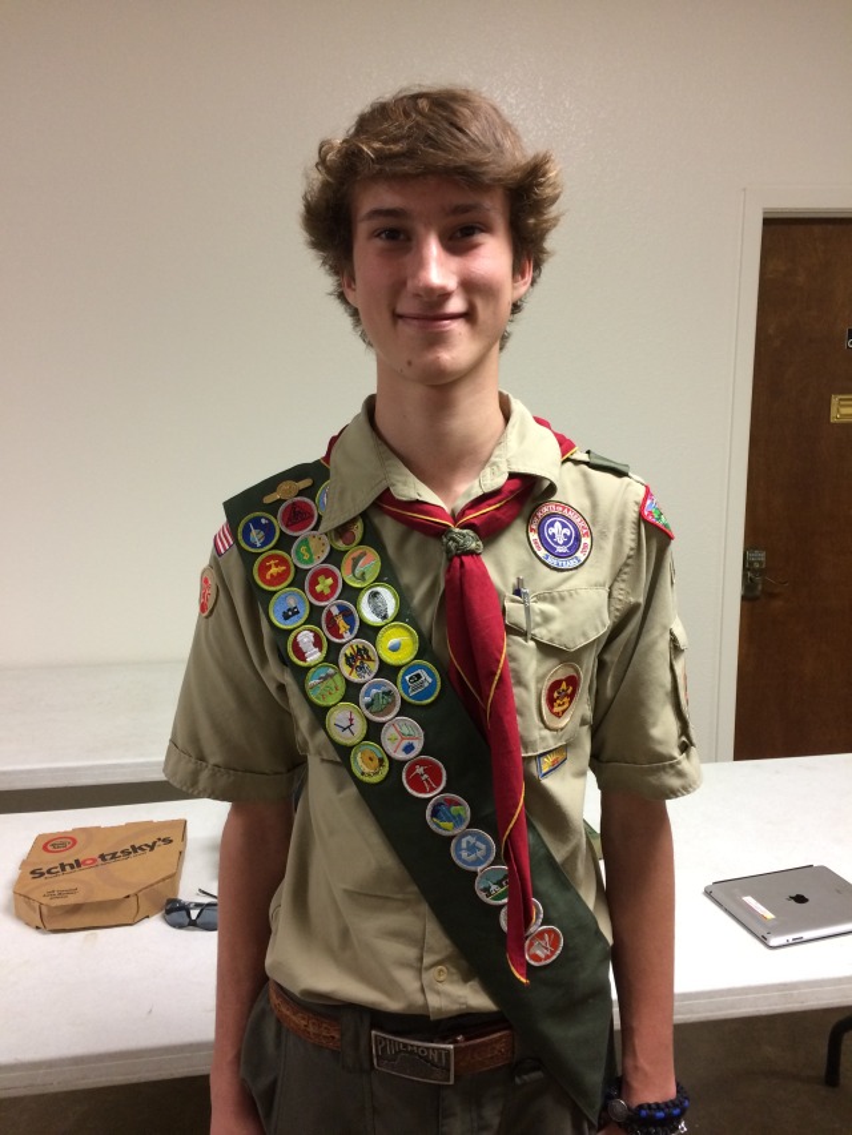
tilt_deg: -12.1
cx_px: 426
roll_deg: +1.7
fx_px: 951
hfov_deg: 48.2
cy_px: 568
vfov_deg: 61.7
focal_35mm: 29
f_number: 2.2
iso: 125
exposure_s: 1/30
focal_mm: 4.15
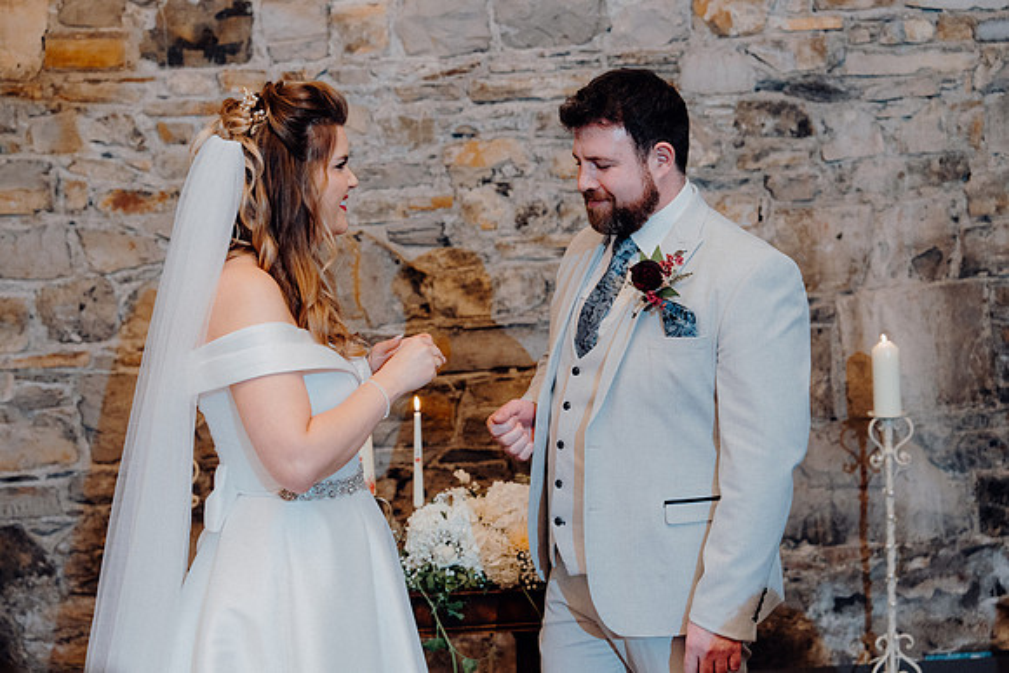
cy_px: 336
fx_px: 1570
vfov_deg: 24.2
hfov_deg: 35.6
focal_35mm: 56
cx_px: 504
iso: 2500
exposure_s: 1/200
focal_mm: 56
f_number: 3.5
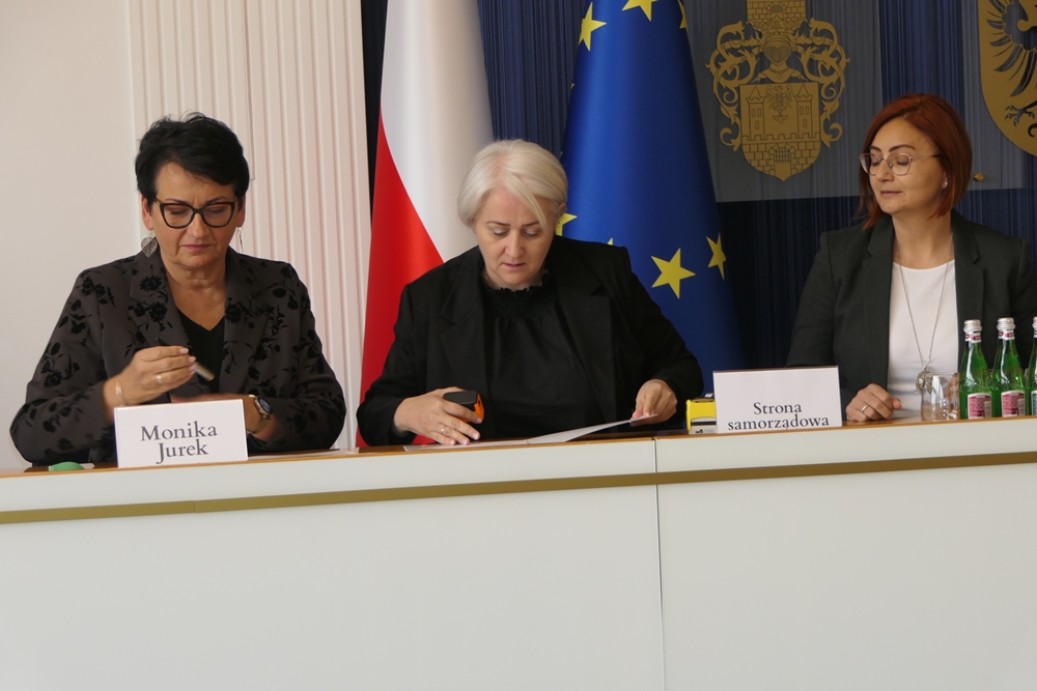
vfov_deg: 12.8
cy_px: 346
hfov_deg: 19.1
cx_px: 518
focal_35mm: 107
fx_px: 3082
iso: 400
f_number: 4.2
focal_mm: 39.2
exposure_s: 1/60
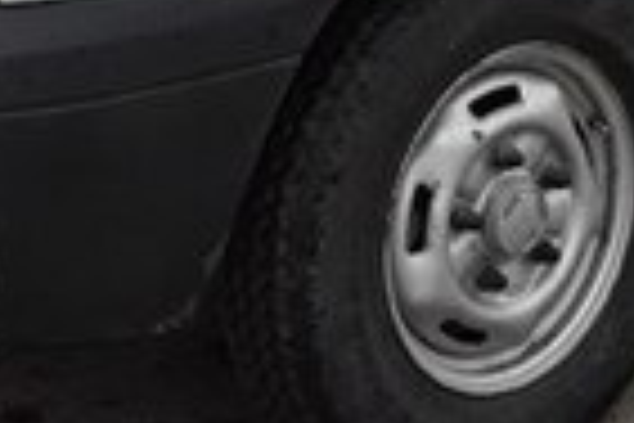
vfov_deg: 9.5
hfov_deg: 15.4
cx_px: 598
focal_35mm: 131
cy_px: -538
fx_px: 2307
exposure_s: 1/100
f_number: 1.7
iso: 64
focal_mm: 3.71
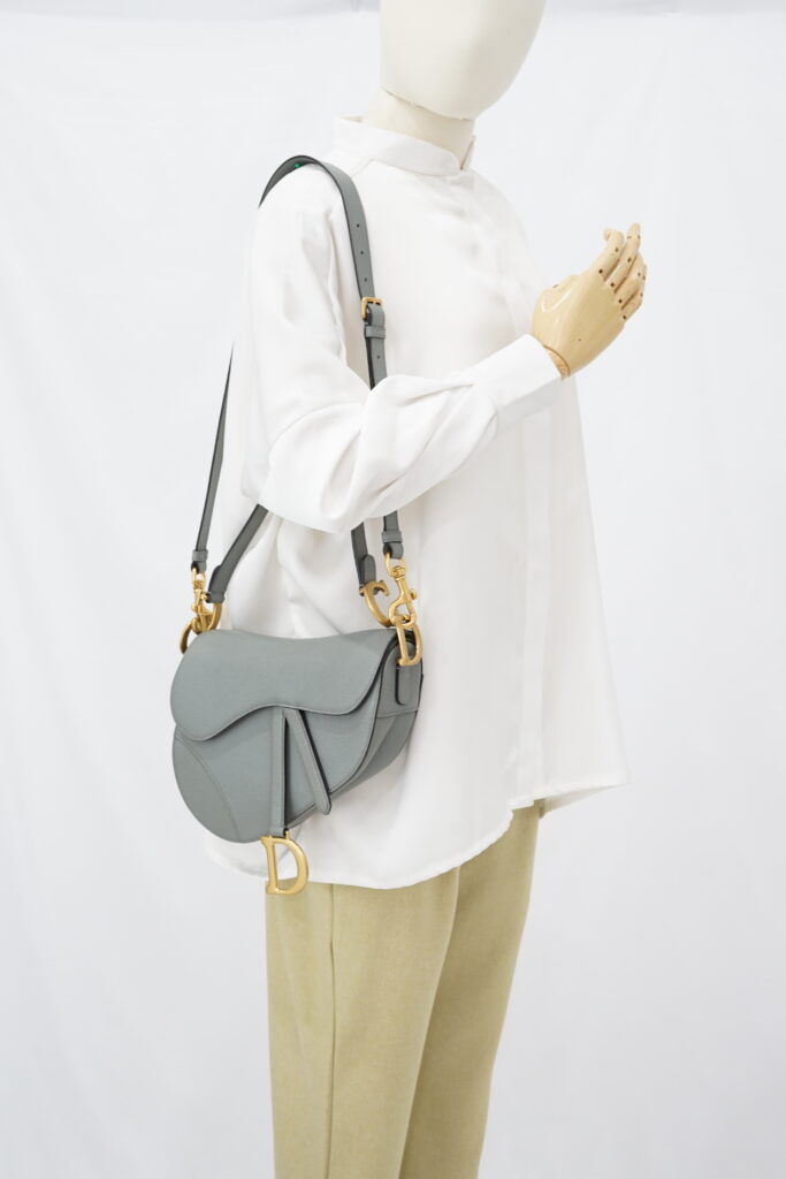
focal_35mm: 50
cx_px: 393
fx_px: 1637
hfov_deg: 27.0
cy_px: 590
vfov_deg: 39.6
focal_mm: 50
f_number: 6.3
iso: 640
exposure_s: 1/8
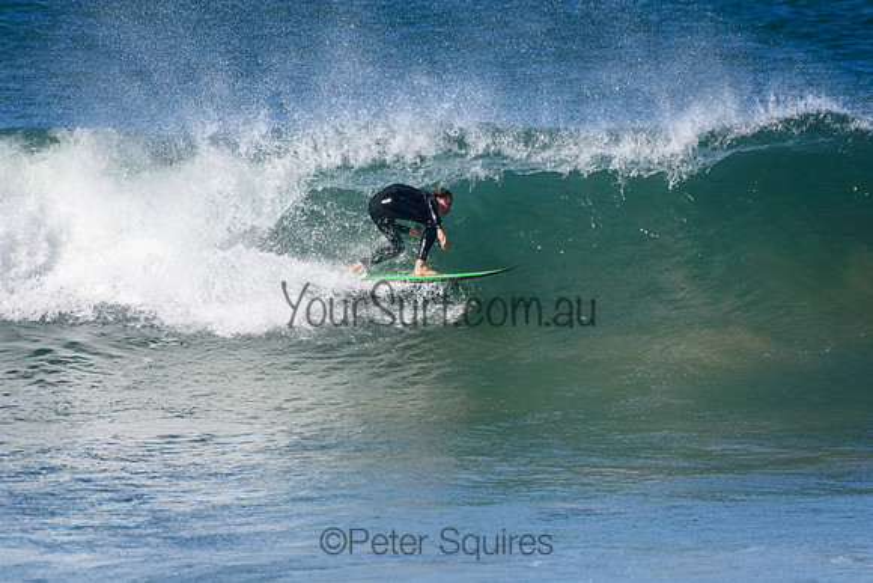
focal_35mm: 750
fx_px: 18193
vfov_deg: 1.8
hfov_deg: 2.7
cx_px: 436
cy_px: 292
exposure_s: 1/4000
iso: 640
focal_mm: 500
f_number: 5.6
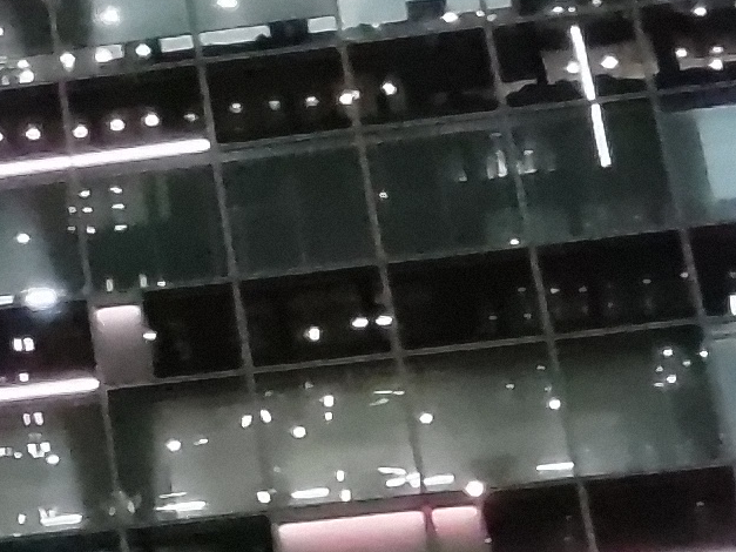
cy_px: 130
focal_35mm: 276
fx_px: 5867
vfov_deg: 5.4
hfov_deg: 6.7
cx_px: -1135
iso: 1626
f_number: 2.4
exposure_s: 1/33
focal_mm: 5.6
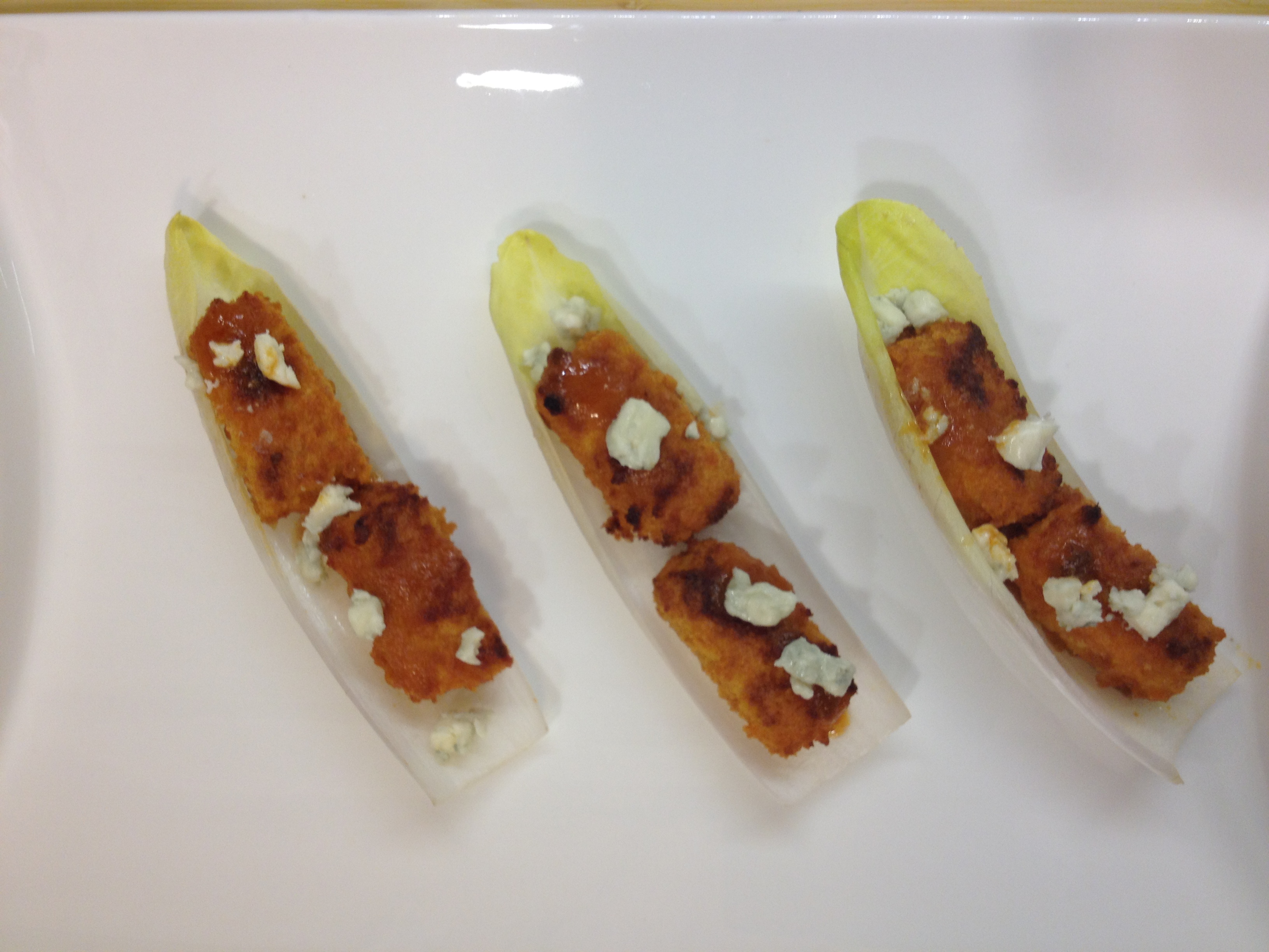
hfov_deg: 52.6
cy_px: 476
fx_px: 1283
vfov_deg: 40.7
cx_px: 634
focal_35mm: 35
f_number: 2.4
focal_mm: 4.28
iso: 64
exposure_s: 1/20
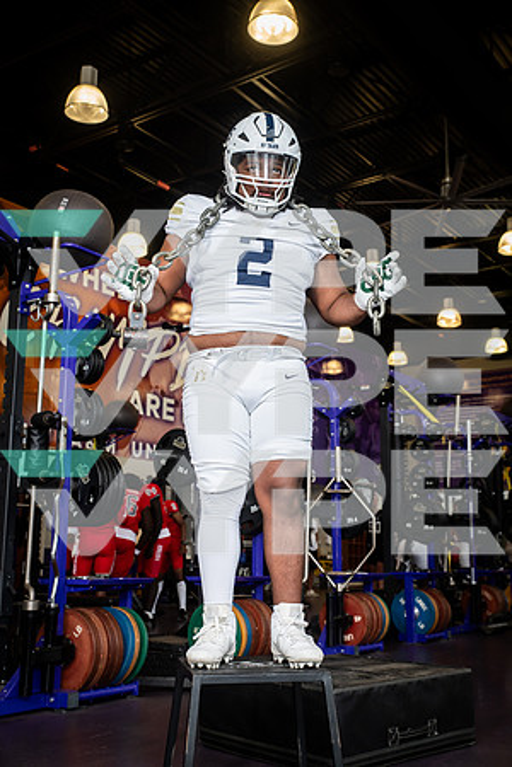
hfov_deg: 33.4
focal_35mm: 40
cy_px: 384
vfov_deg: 48.5
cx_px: 256
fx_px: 853
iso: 500
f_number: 5.6
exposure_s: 1/250
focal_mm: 40
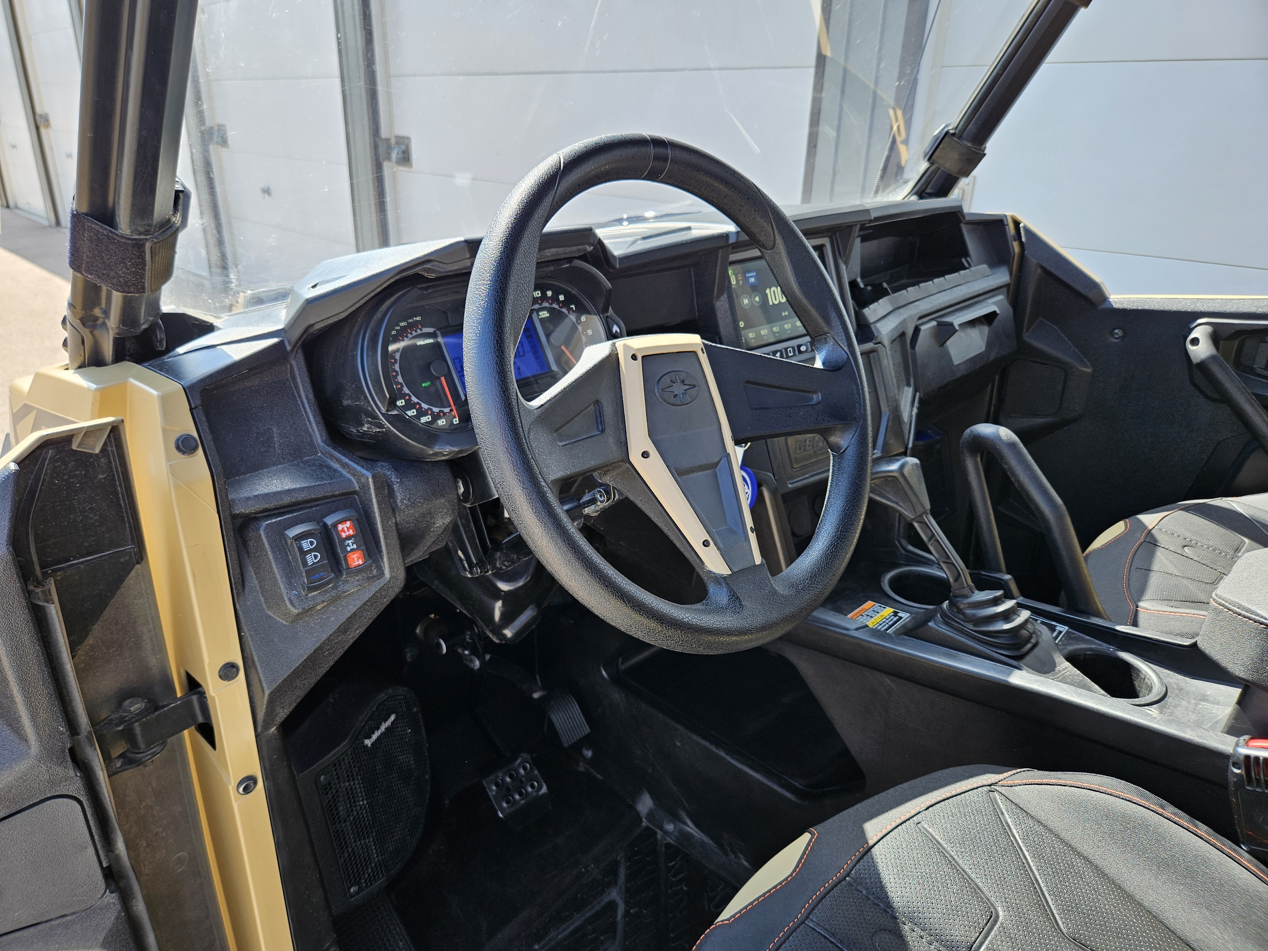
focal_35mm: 23
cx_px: 634
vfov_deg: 58.9
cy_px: 476
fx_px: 843
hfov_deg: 73.9
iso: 25
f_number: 1.8
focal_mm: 5.4
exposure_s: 1/233
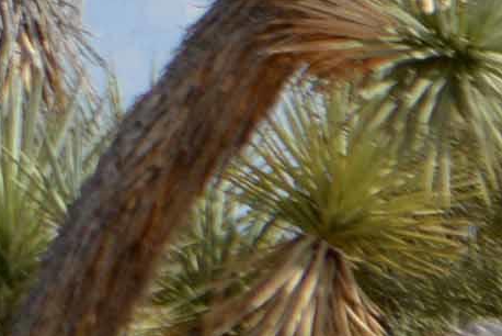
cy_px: 253
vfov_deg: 2.6
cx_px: -523
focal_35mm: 539
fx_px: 7524
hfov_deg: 3.8
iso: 400
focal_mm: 55
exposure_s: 1/2000
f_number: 7.1
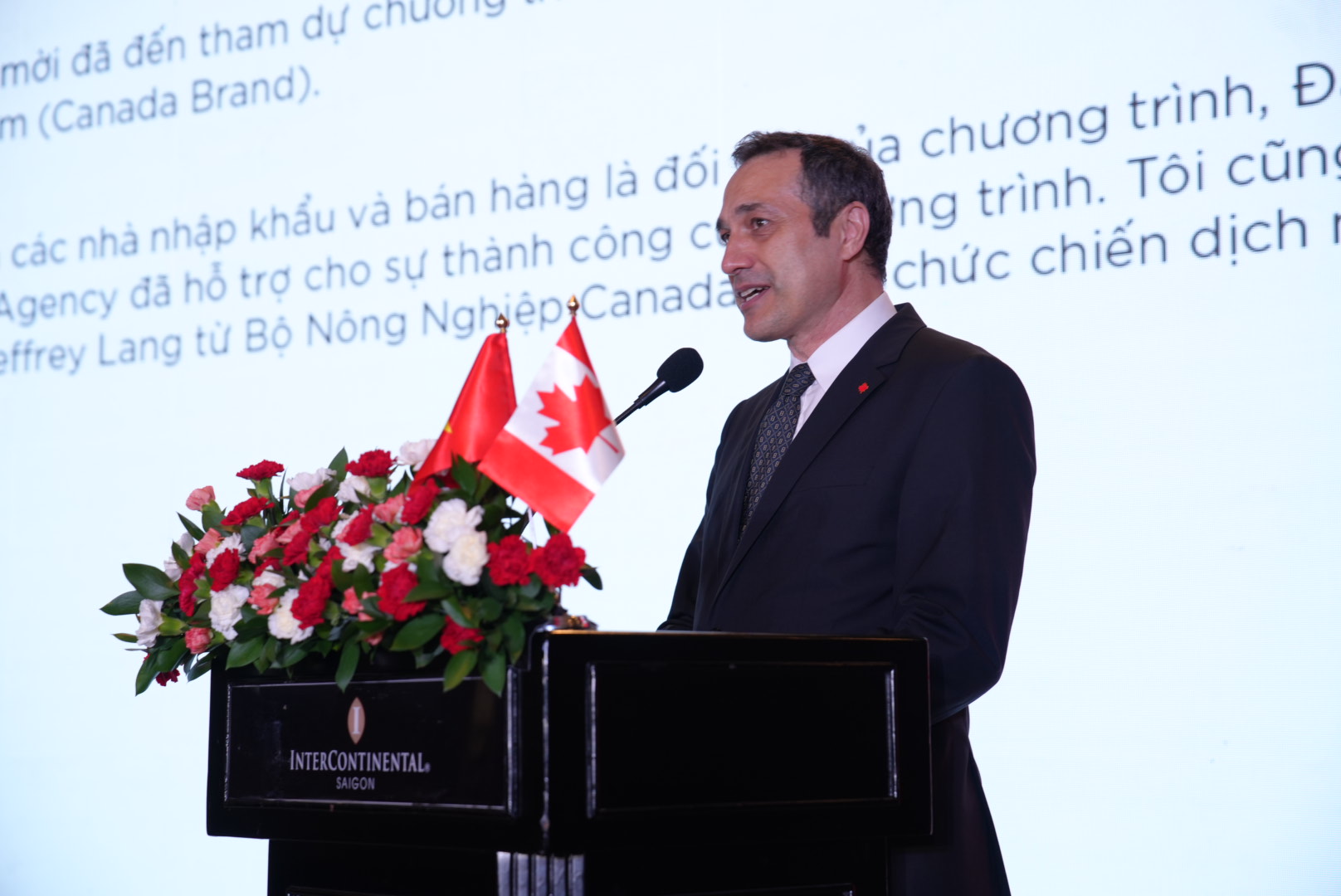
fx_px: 2609
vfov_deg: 19.5
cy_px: 448
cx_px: 670
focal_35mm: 70
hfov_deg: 28.8
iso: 400
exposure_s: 1/100
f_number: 4
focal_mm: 70
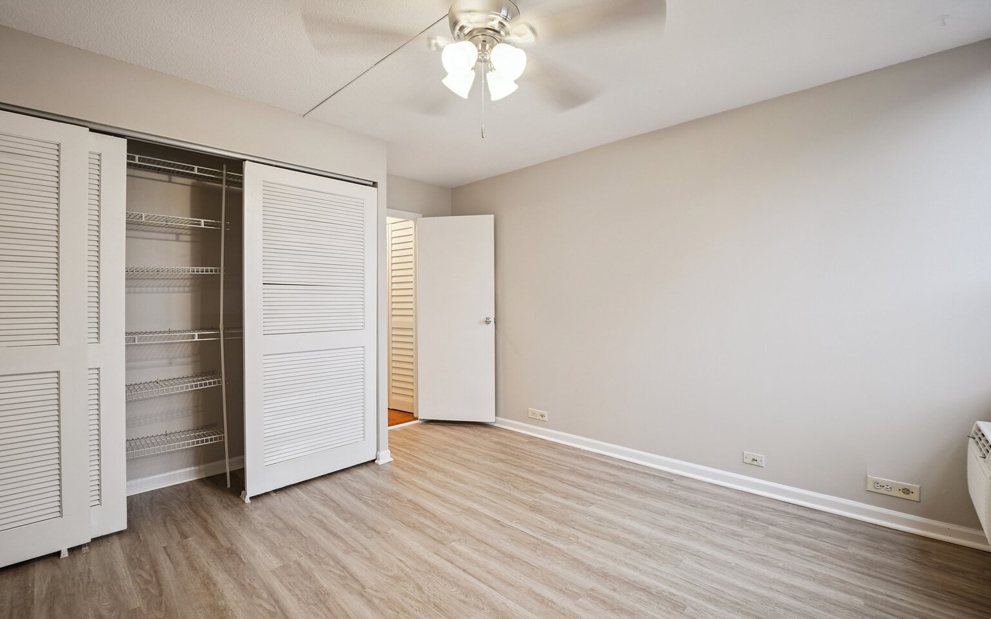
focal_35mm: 15
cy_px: 289
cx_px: 475
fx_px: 405
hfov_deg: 101.4
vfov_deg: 74.7
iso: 400
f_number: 4
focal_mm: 14
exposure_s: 1/50
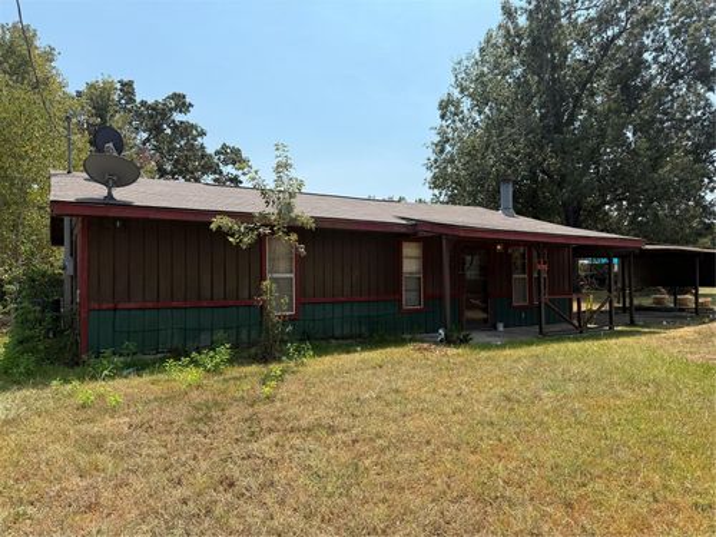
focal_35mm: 24
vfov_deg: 56.8
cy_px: 268
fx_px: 496
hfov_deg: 71.6
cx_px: 358
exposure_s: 1/3759
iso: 80
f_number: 1.78
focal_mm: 6.76
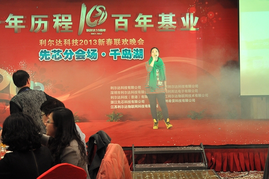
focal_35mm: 51
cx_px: 134
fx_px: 381
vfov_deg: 26.5
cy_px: 90
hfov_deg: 38.9
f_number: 5.6
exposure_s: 1/40
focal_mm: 34
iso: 400
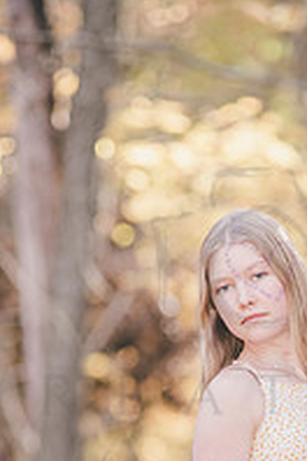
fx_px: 4208
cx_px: 270
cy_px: 477
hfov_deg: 4.2
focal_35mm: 329
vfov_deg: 6.2
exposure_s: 1/320
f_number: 4
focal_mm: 145
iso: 800
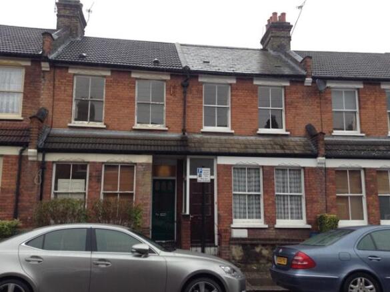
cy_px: 146
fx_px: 371
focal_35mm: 33
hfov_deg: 55.4
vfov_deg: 42.8
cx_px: 195
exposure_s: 1/119
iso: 32
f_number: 2.4
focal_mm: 3.3
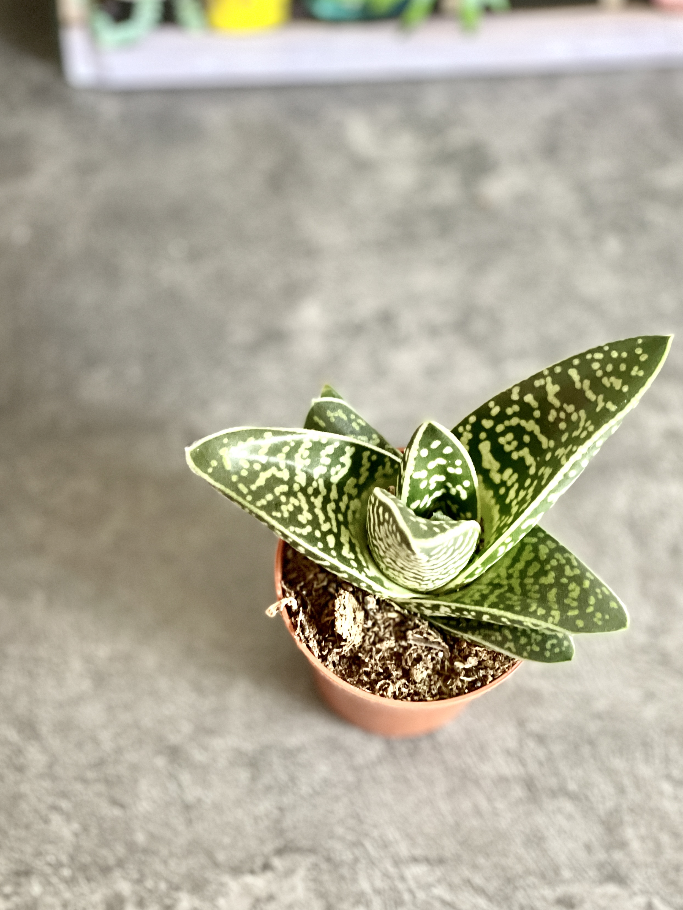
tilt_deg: -68.1
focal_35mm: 78
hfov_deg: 18.9
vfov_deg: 25.0
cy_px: 516
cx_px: 306
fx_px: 2052
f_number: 2.2
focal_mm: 7.5
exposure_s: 1/40
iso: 400
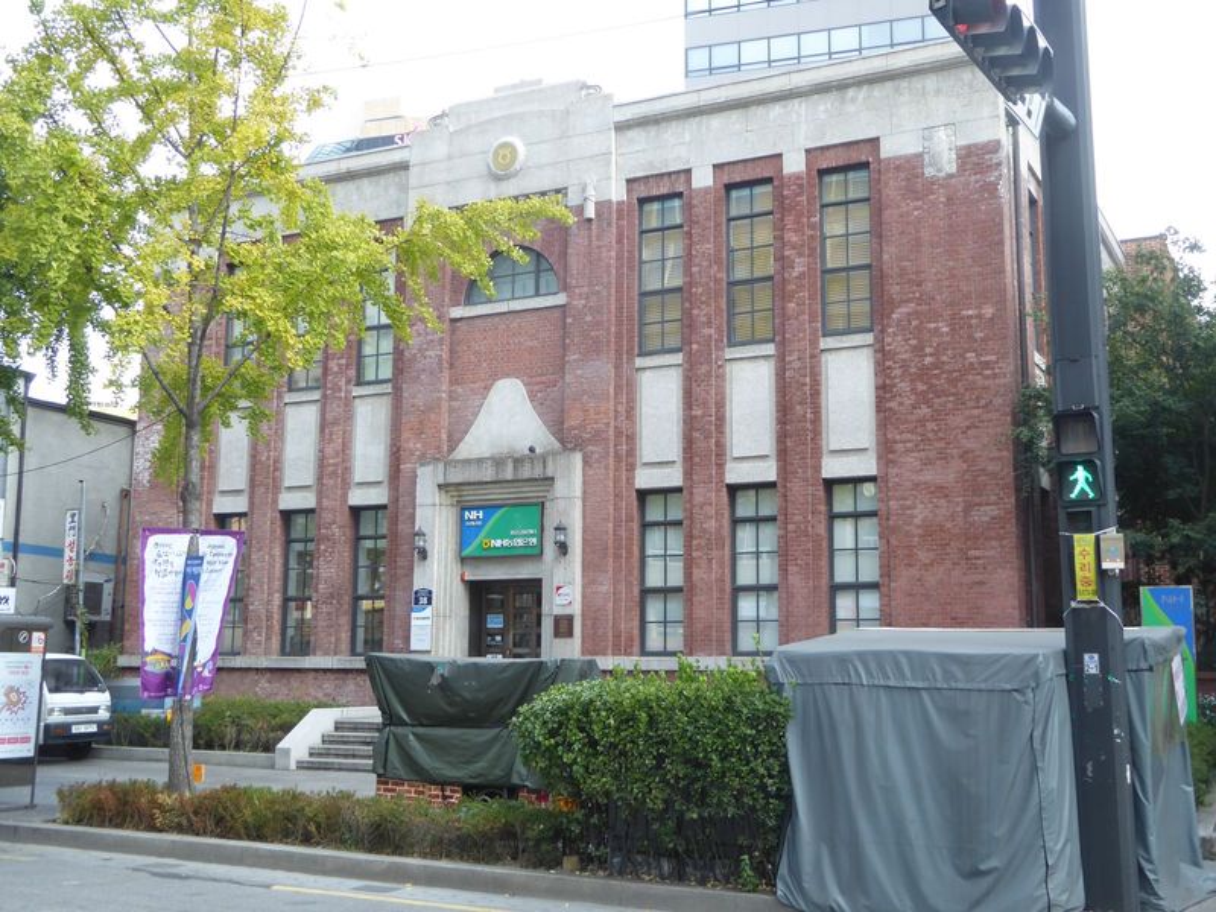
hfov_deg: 44.8
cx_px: 608
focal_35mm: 42
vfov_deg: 34.3
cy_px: 456
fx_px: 1475
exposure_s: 1/60
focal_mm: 7.2
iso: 80
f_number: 3.8
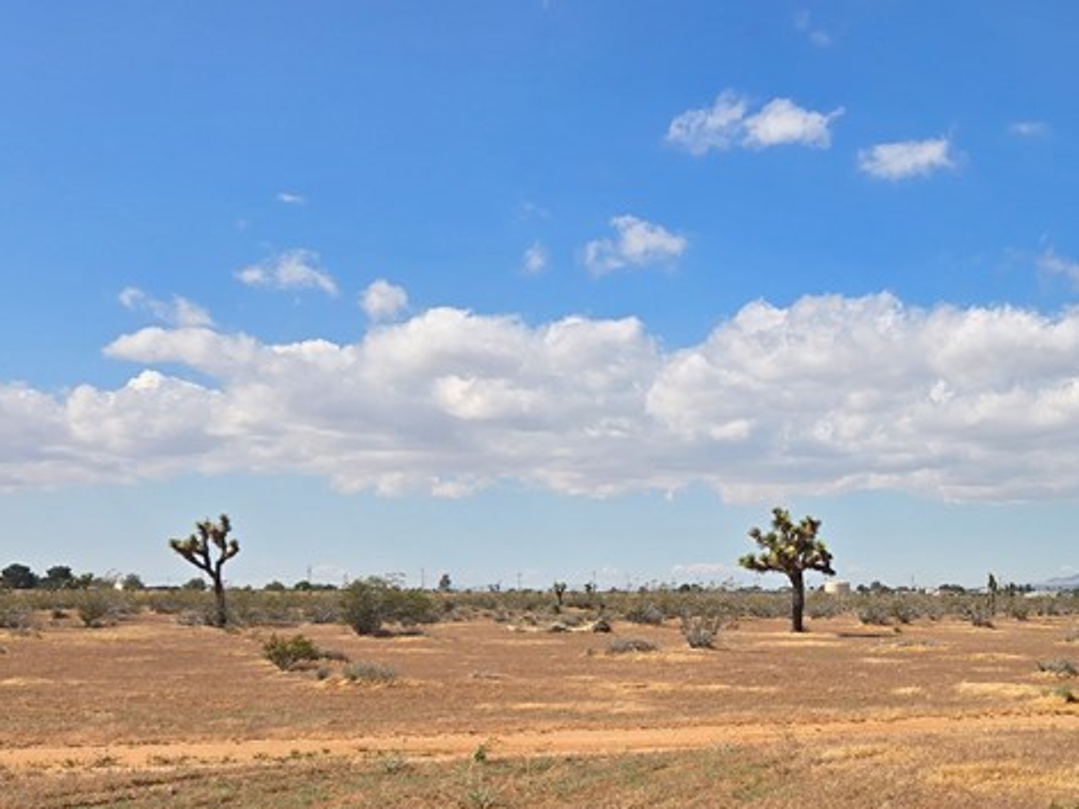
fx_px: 1558
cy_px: 587
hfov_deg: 36.5
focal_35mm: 50
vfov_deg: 28.7
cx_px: 907
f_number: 1.8
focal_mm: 5.4
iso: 25
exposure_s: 1/2228
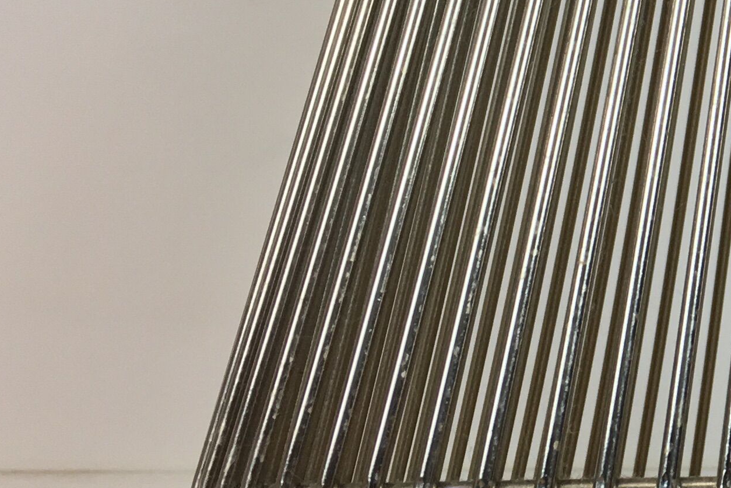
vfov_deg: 14.1
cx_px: 1106
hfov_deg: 18.5
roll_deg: +0.1
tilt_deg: +9.5
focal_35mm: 97
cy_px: 151
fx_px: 1969
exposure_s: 1/33
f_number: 2.2
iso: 40
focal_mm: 4.15
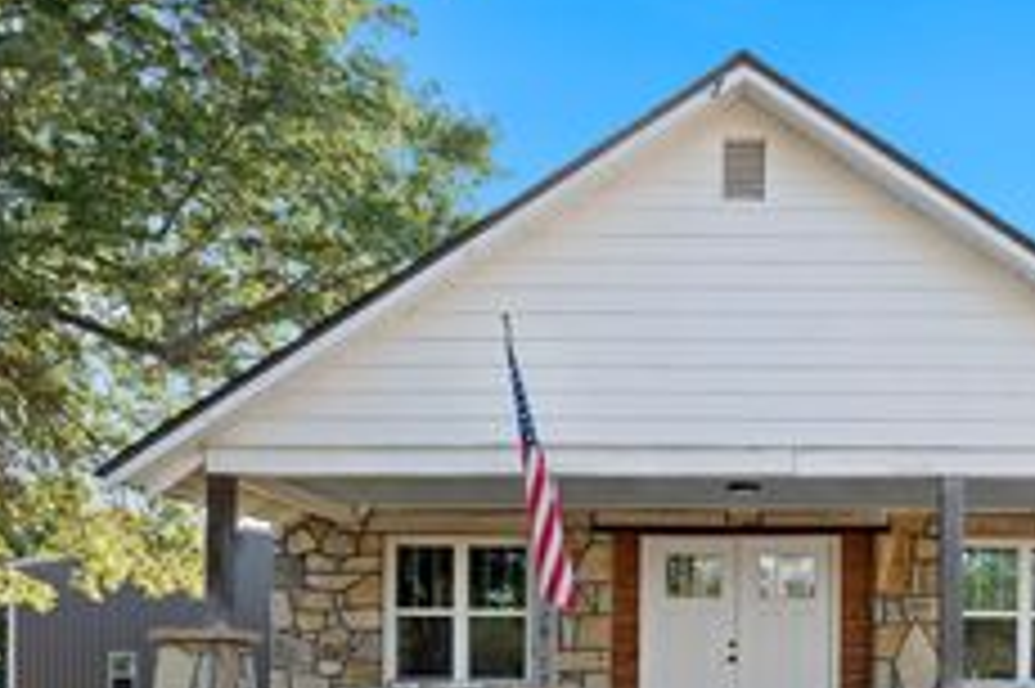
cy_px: 681
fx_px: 1100
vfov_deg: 32.1
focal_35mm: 38
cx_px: 752
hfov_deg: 48.8
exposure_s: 1/80
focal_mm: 17.6
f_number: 9
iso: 250
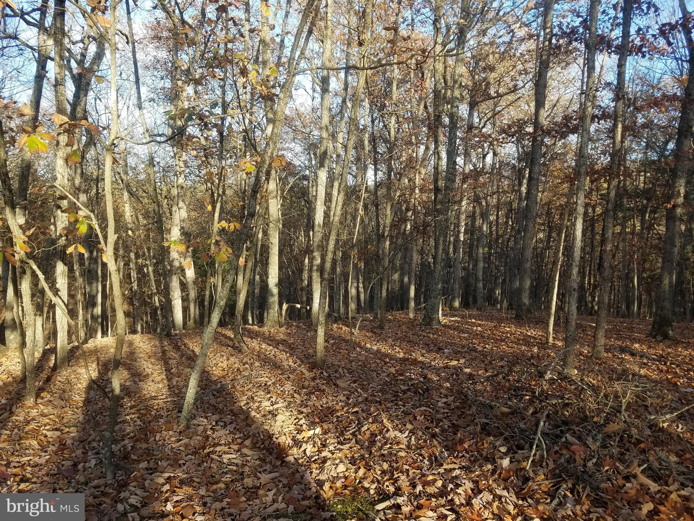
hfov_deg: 67.3
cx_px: 347
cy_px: 260
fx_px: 521
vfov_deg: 53.1
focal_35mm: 26
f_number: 1.7
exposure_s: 1/514
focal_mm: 4.2
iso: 50
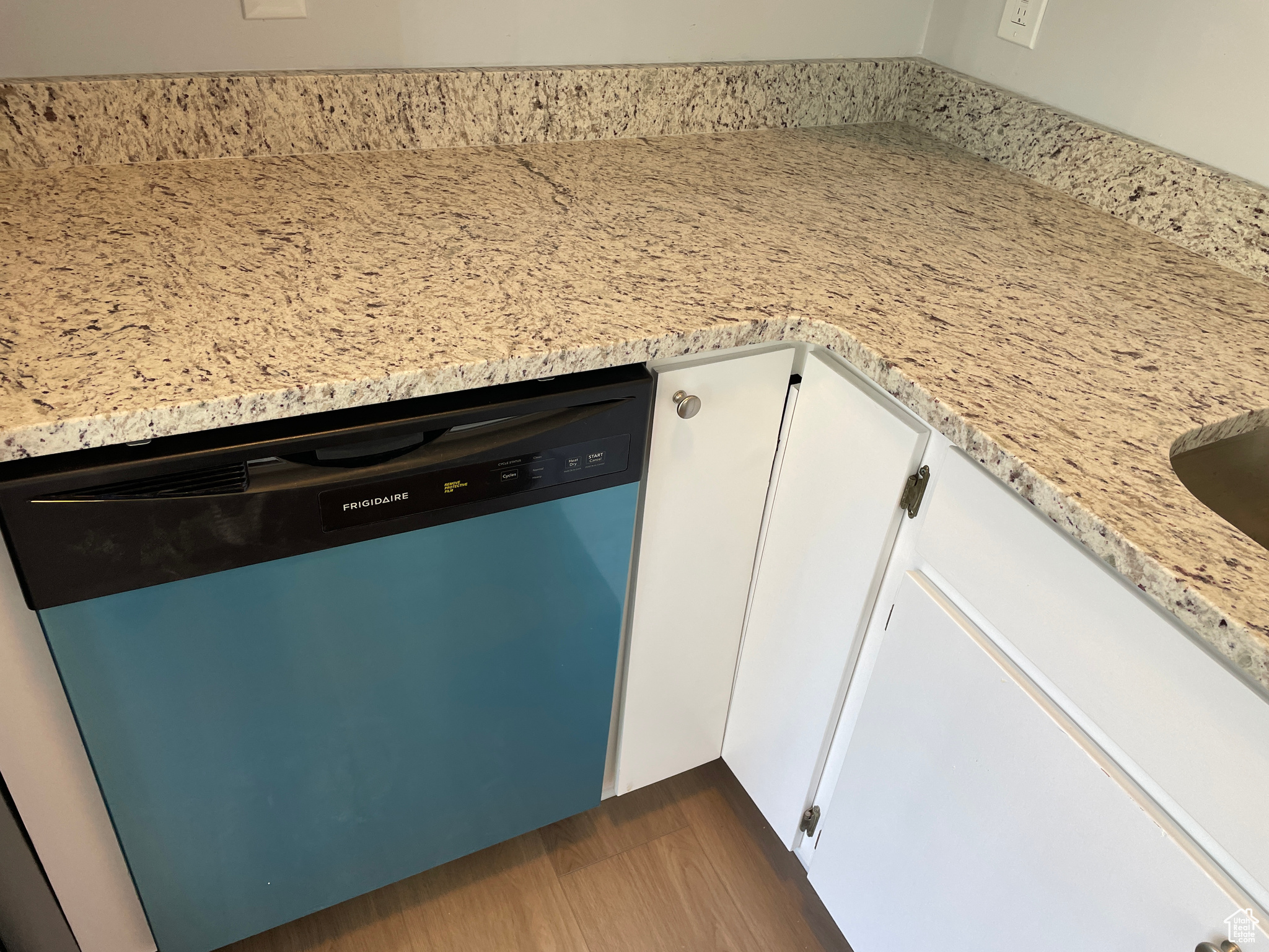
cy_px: 476
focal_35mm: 26
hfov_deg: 67.3
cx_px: 634
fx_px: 953
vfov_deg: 53.1
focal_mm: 4.2
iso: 100
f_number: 1.6
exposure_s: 1/120
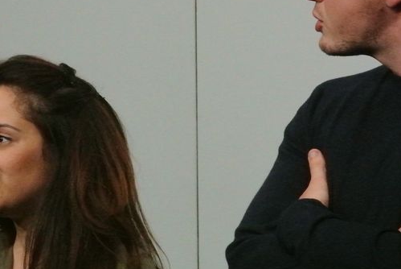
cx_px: 166
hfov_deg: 4.3
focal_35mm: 476
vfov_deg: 2.9
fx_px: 5308
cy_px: 62
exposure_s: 1/200
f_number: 11
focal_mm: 110
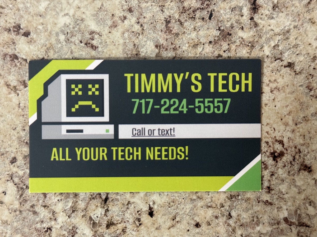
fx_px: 440
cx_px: 158
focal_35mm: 48
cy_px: 118
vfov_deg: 30.3
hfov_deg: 39.7
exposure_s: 1/40
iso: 320
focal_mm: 6.76
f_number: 1.78
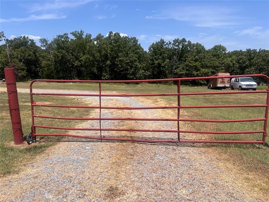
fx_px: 202
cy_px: 101
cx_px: 134
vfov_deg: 53.1
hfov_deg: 67.3
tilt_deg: -9.2
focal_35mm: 26
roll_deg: +1.9
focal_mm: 5.7
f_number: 1.5
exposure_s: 1/4831
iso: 50
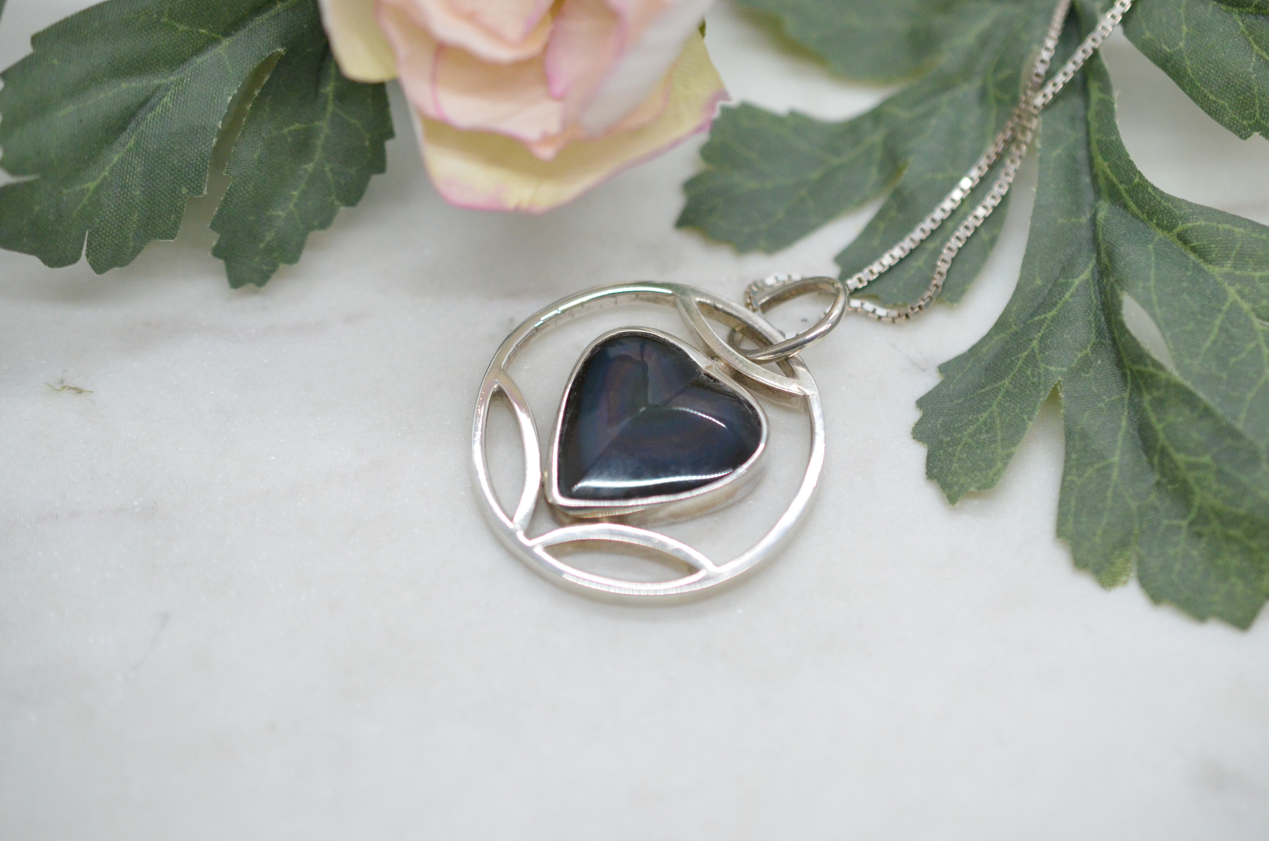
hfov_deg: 32.4
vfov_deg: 21.8
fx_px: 2181
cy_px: 411
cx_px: 653
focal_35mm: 62
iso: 2500
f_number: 3.5
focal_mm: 40
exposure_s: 1/2500
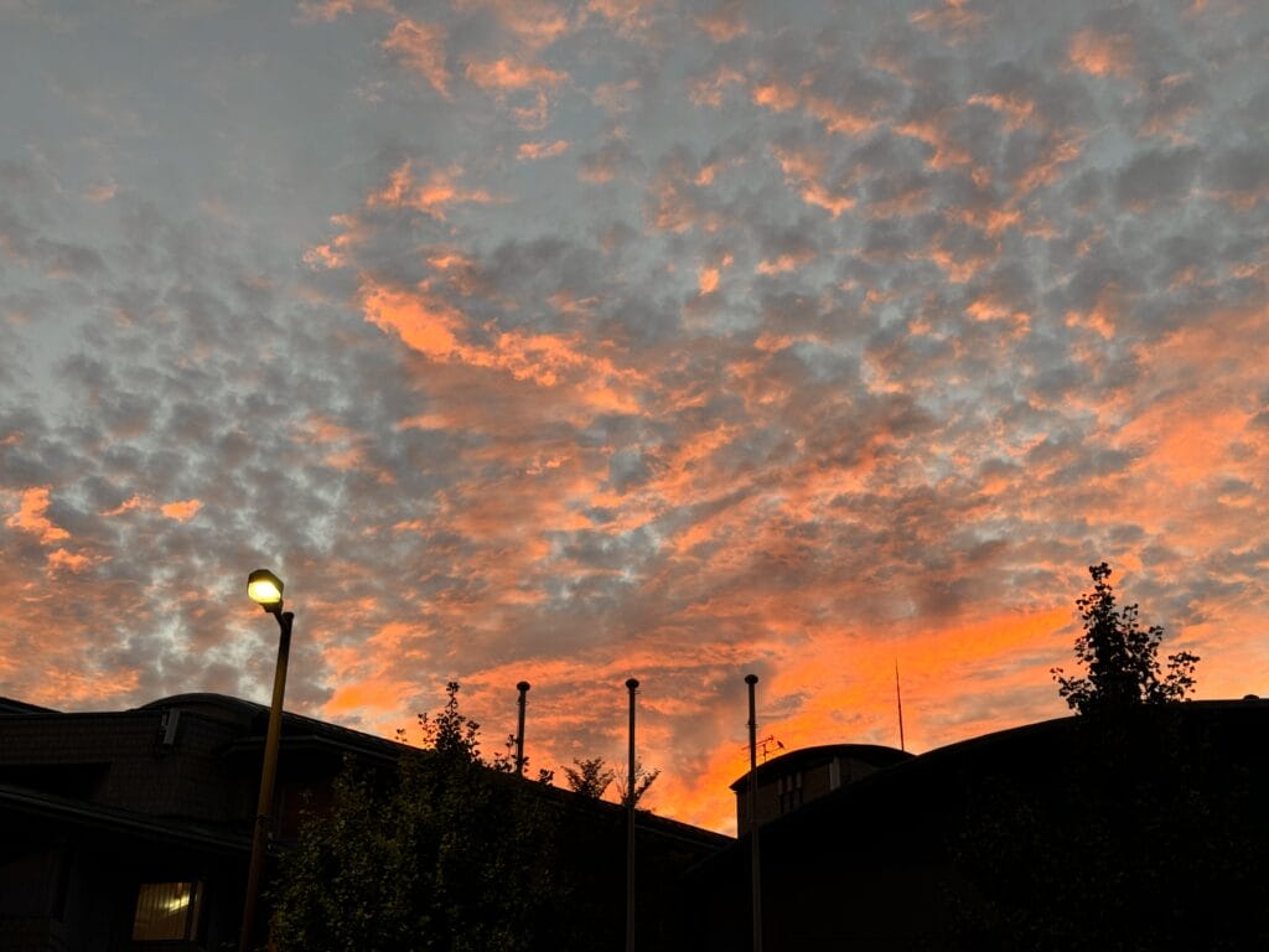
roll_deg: -0.8
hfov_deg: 39.7
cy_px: 476
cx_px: 634
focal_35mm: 48
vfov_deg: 30.3
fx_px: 1760
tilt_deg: +28.2
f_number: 1.78
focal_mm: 6.76
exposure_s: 1/120
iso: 80
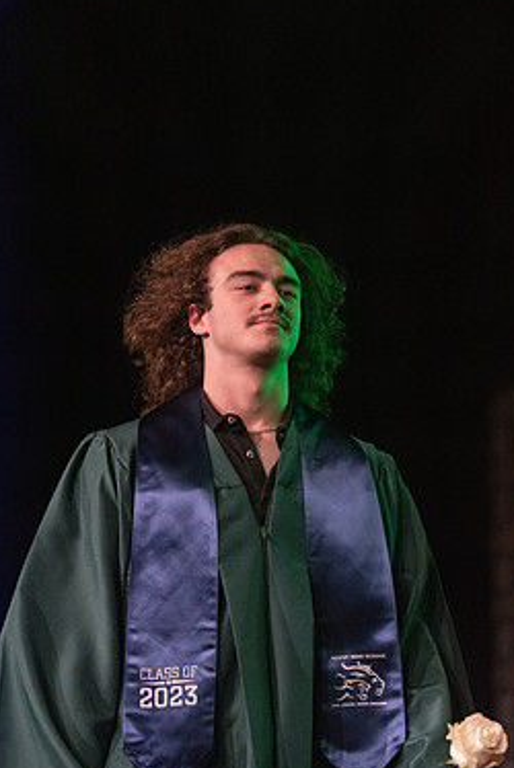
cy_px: 374
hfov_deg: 10.5
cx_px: 259
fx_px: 2800
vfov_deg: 15.6
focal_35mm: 131
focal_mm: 109
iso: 16000
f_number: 2.8
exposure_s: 1/1000
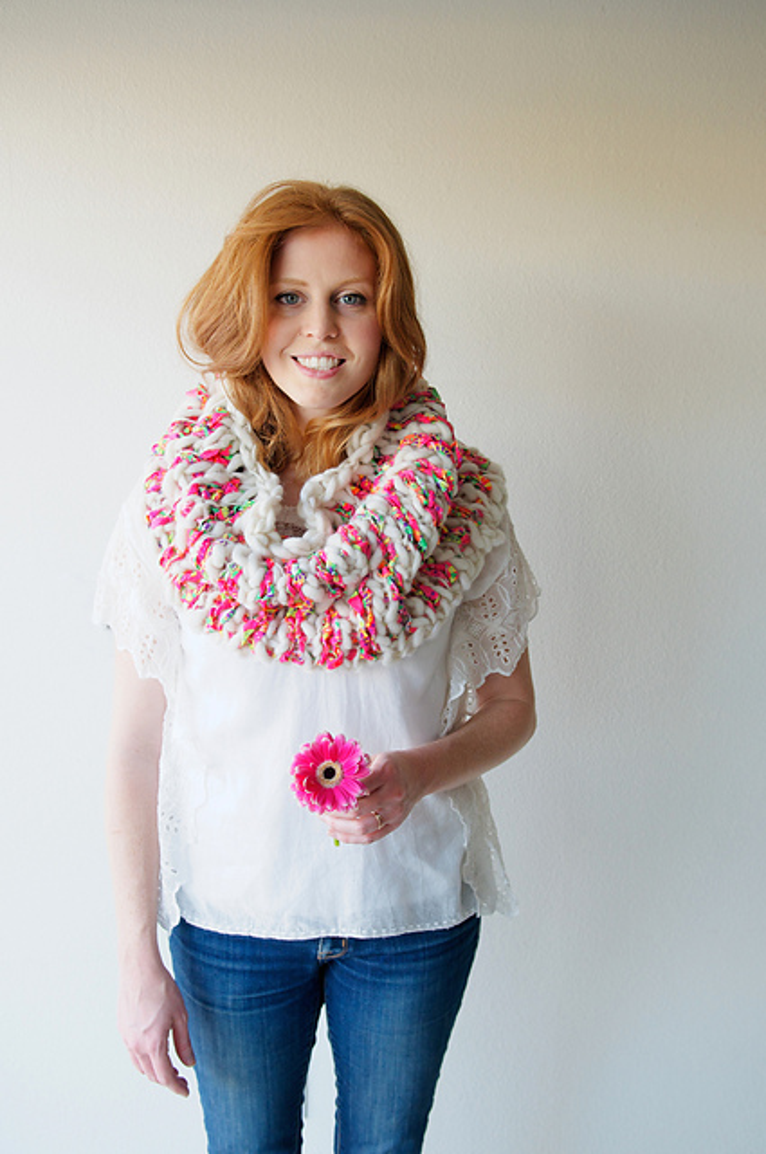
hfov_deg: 38.3
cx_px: 383
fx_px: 1104
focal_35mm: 34
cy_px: 577
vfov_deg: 55.2
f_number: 4.5
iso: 400
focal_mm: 23
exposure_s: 1/80
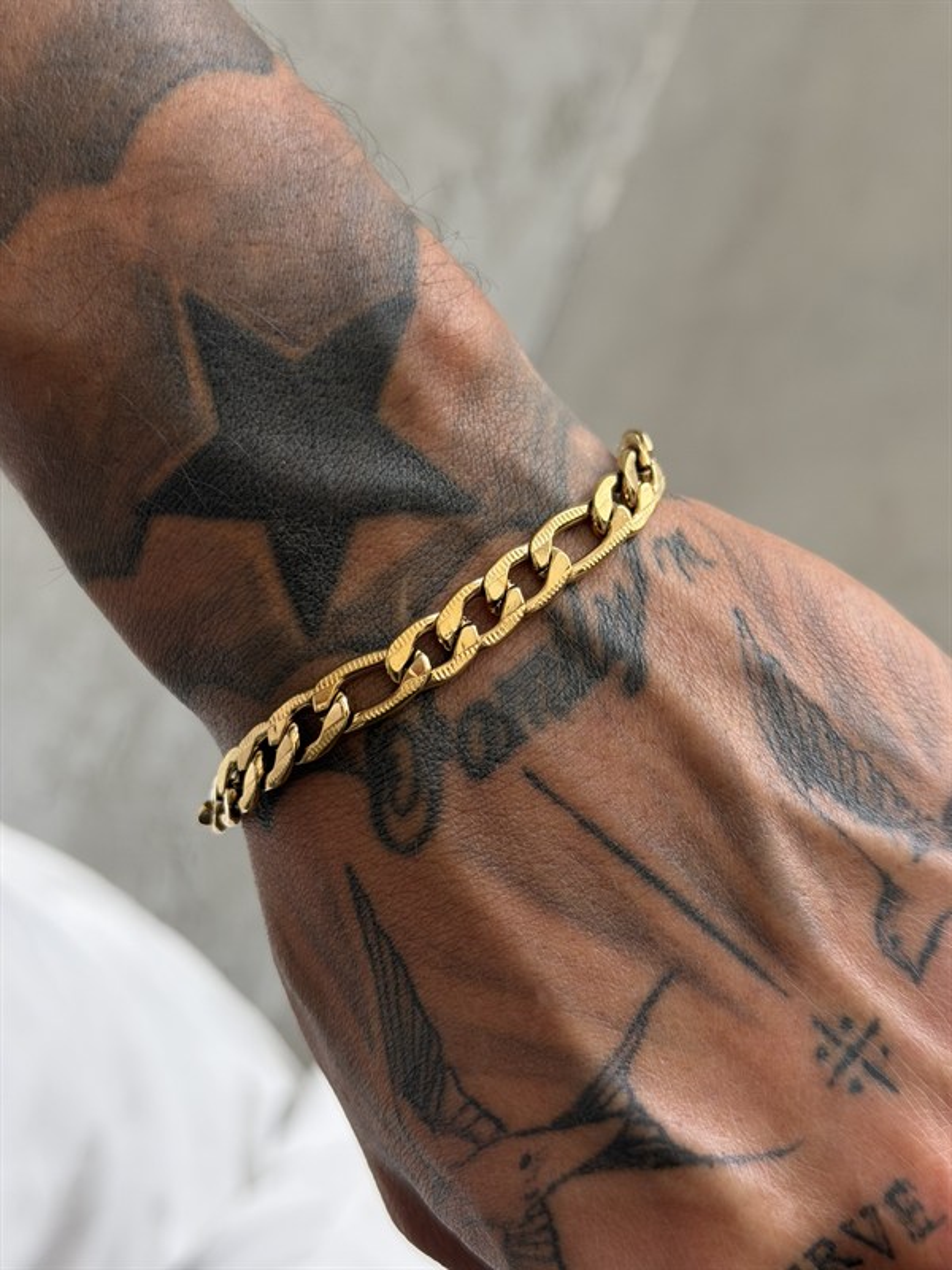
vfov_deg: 39.7
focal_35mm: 48
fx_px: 1760
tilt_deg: -63.4
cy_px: 635
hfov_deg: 30.3
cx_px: 476
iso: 80
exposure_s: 1/121
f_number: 1.78
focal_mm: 6.76
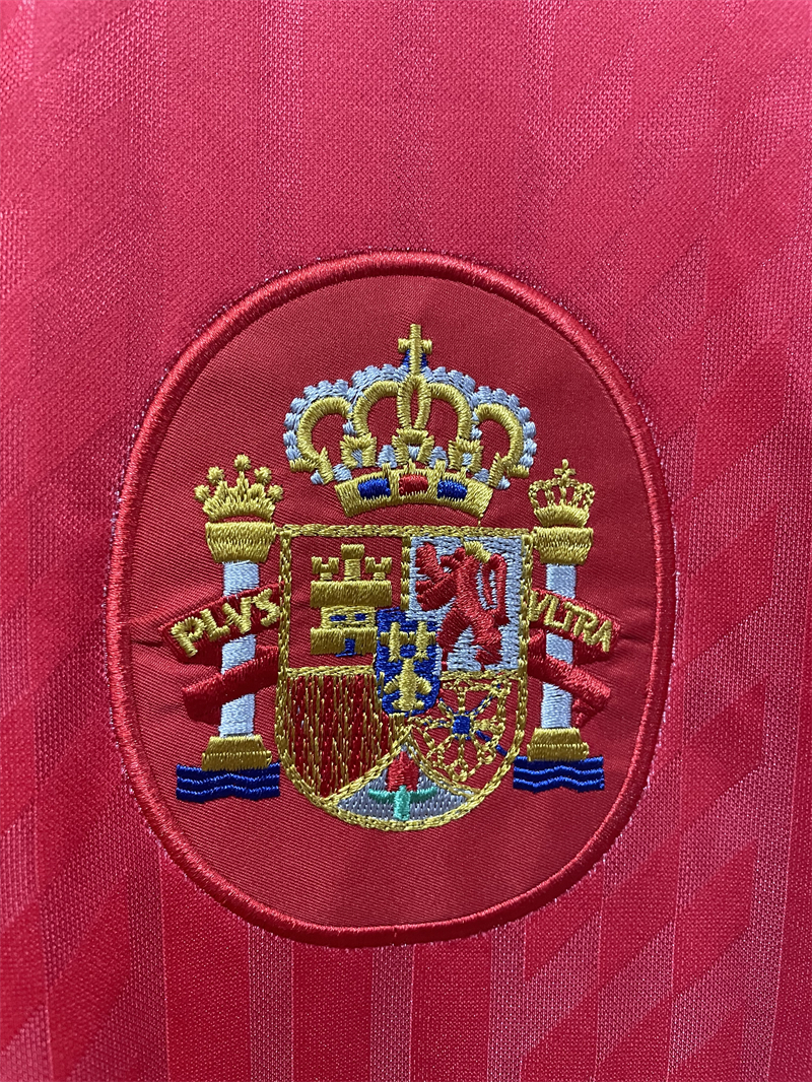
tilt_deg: -3.4
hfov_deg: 53.1
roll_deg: +2.2
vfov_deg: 67.3
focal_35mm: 26
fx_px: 813
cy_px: 541
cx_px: 406
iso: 500
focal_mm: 4.2
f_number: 1.6
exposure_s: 1/58
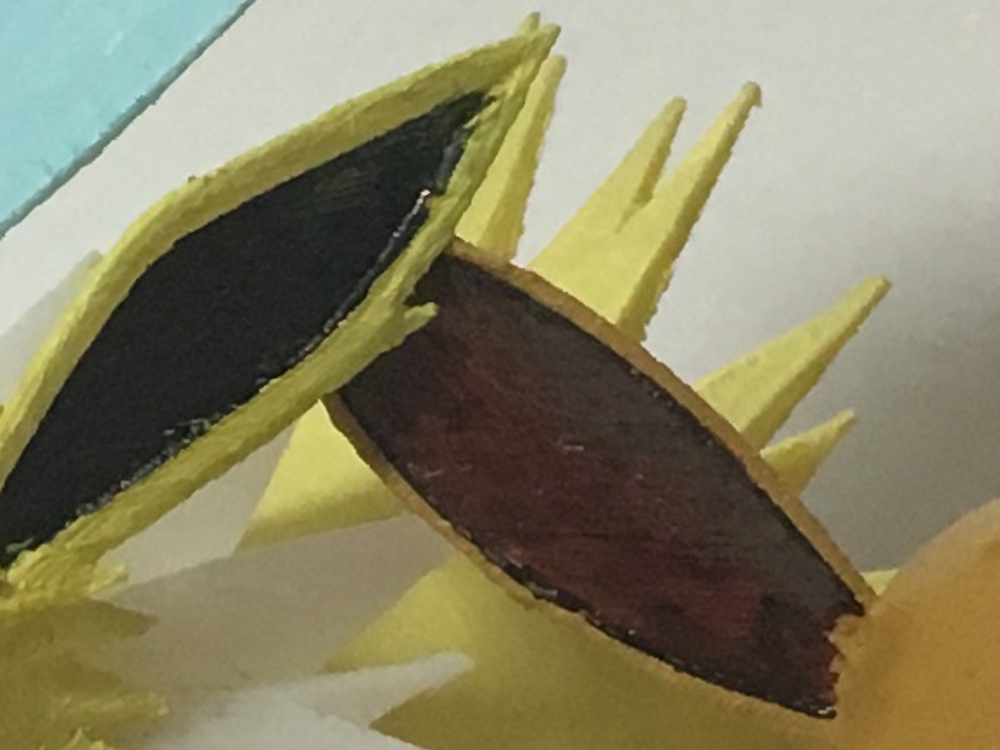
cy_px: 734
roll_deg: -2.4
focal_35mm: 202
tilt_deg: -26.5
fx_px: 5834
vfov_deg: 7.3
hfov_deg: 9.7
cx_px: -5
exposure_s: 1/30
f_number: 2.2
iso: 80
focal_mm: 4.15
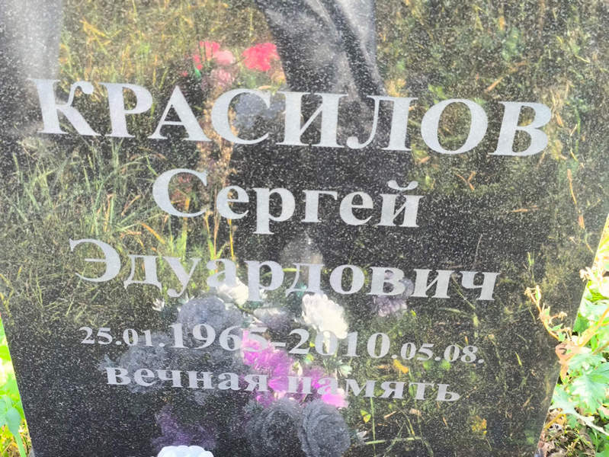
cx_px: 304
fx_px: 880
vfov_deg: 29.1
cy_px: 228
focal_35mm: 50
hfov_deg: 38.2
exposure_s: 1/100
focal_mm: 4.71
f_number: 1.7
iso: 80
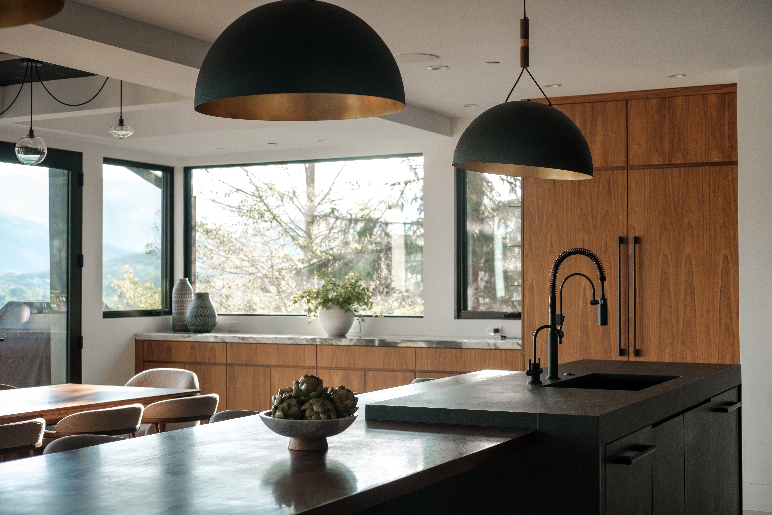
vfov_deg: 25.5
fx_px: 1136
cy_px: 258
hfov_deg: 37.5
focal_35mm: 53
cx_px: 386
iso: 400
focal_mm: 35
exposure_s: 1/125
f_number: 4
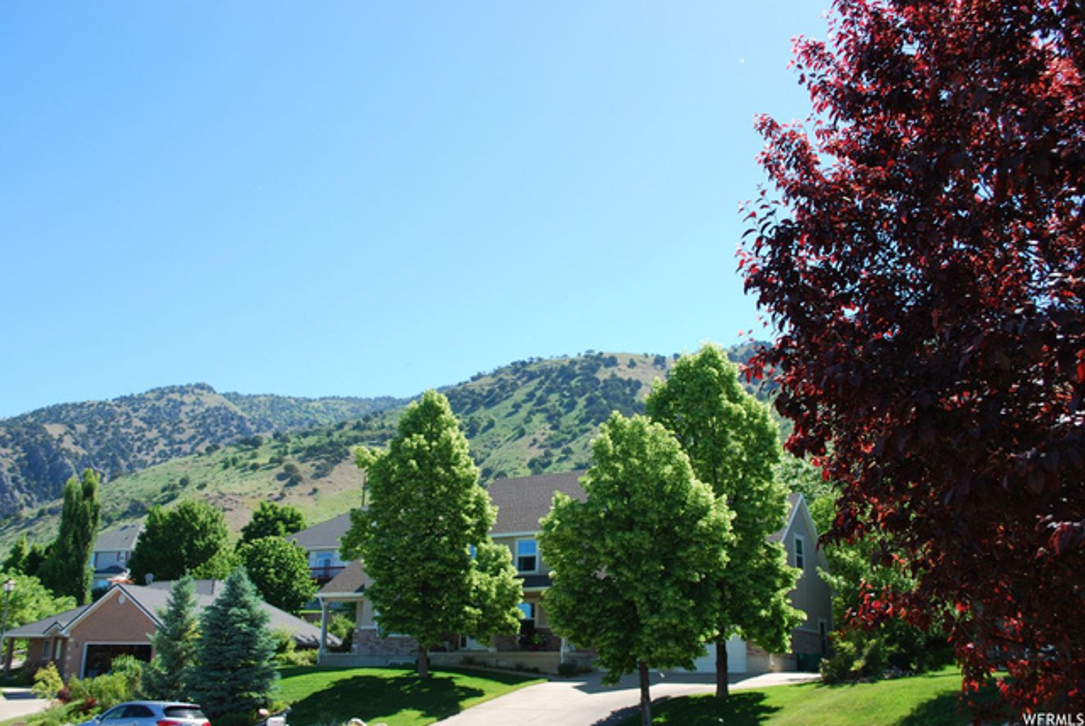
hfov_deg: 57.2
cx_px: 542
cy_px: 363
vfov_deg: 40.0
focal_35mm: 33
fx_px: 995
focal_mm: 22
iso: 100
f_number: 6.3
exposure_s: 1/160
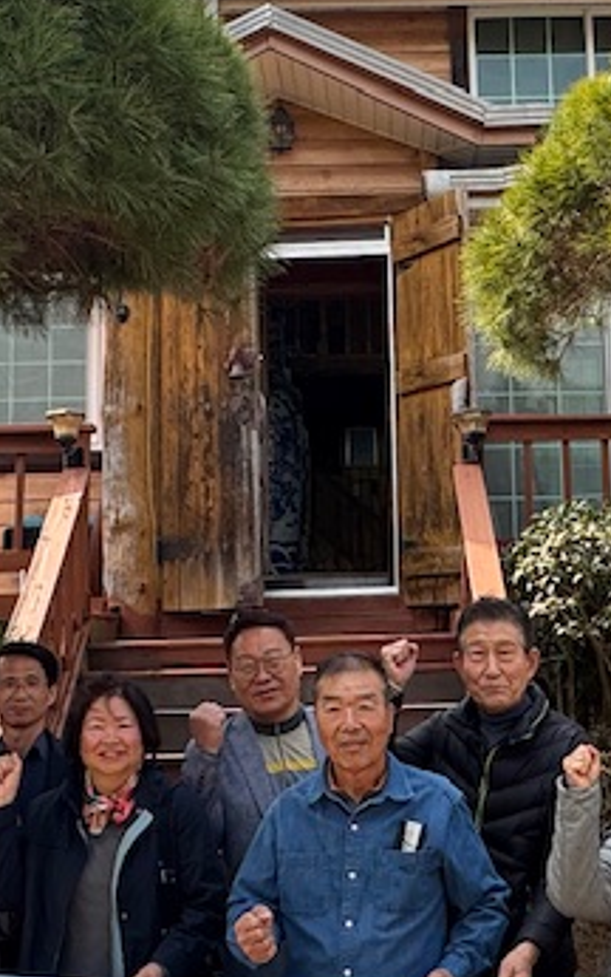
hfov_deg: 23.6
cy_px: 425
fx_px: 1464
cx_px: 354
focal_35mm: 55
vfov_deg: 36.8
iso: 40
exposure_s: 1/316
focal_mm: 2.22
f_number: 2.2
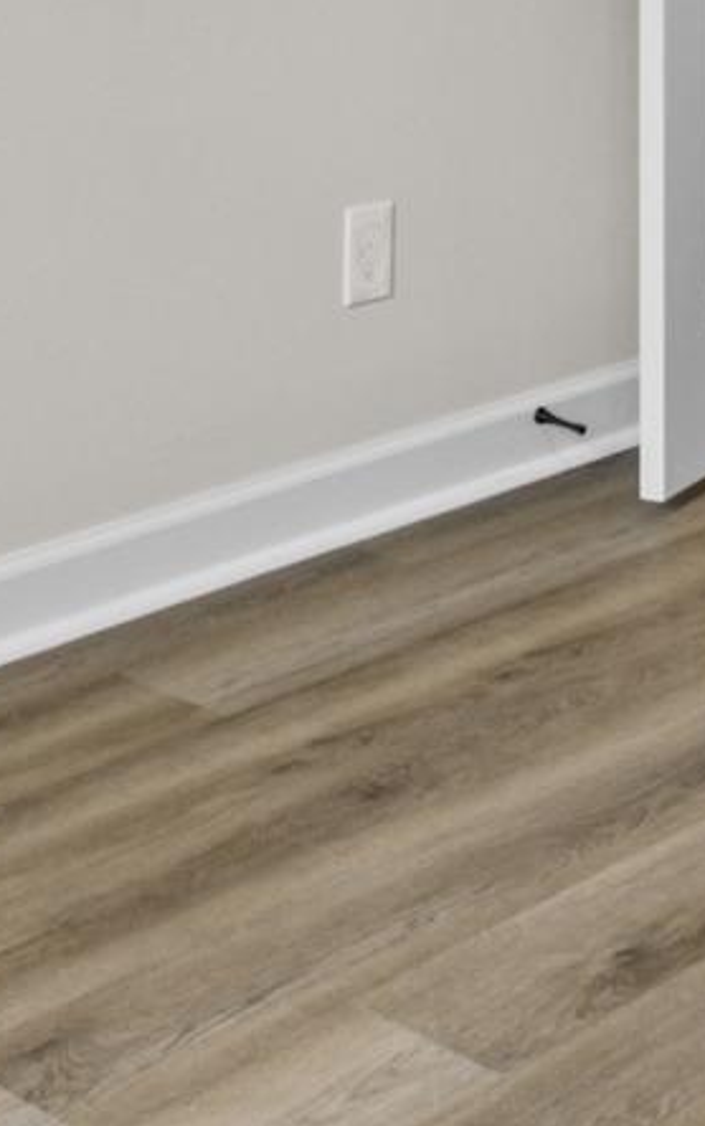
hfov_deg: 14.9
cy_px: -326
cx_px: 743
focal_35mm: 86
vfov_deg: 21.8
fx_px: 2640
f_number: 8
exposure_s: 1/2
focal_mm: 10
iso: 400
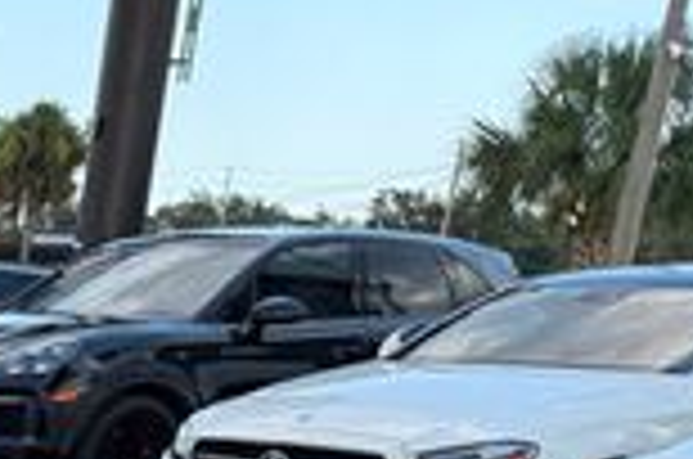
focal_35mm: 104
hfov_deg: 15.5
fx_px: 1998
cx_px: -716
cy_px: 886
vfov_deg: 11.9
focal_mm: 6.76
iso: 100
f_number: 1.78
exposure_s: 1/1018
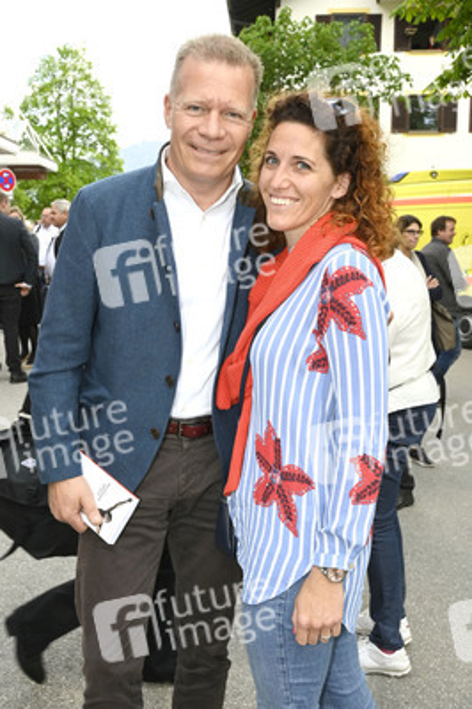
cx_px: 236
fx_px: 729
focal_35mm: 37
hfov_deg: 35.9
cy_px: 354
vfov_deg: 51.9
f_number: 9
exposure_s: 1/160
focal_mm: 37
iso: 640
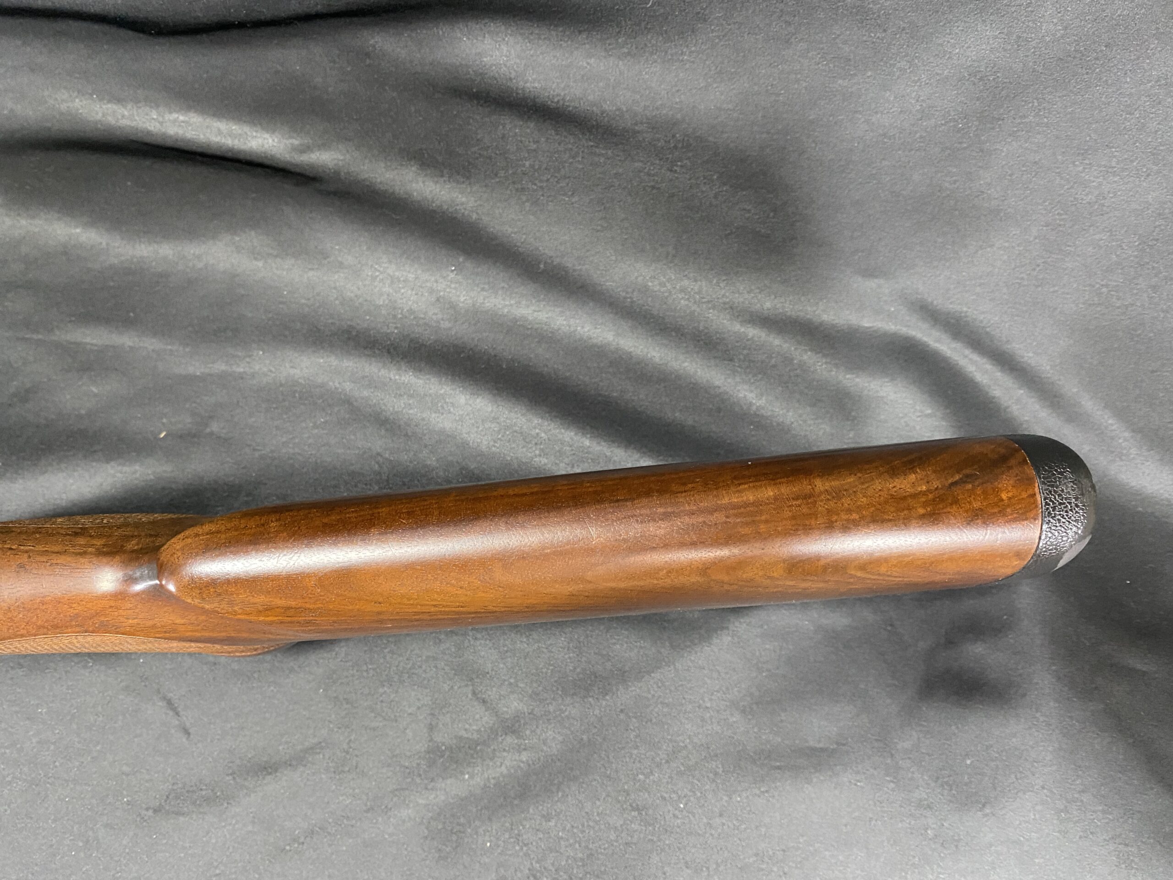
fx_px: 881
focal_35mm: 26
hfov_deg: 67.3
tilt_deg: -74.4
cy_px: 440
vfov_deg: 53.1
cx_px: 586
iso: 500
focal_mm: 4.25
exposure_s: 1/60
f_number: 1.8
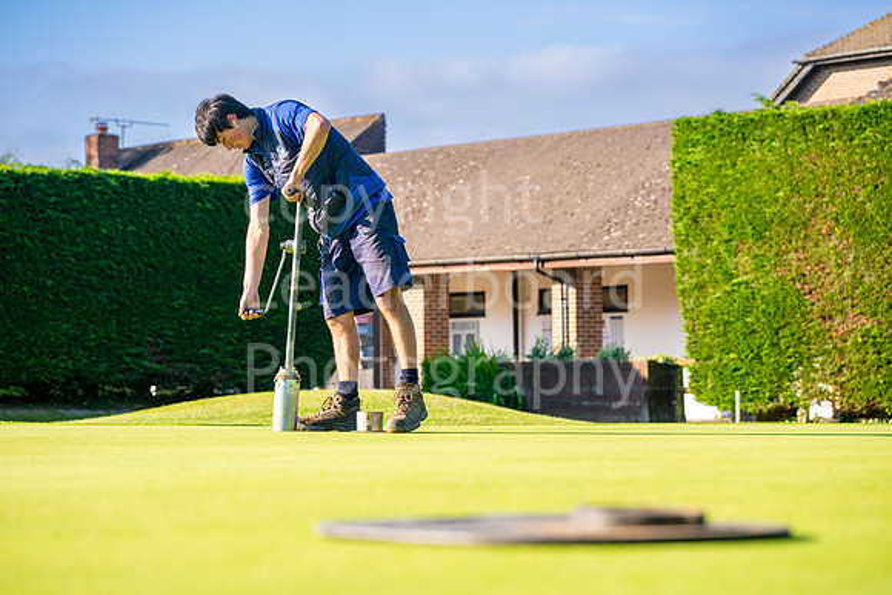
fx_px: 2602
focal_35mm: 105
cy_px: 298
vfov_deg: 13.0
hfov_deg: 19.5
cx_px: 446
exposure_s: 1/1250
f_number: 5
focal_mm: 105
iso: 400
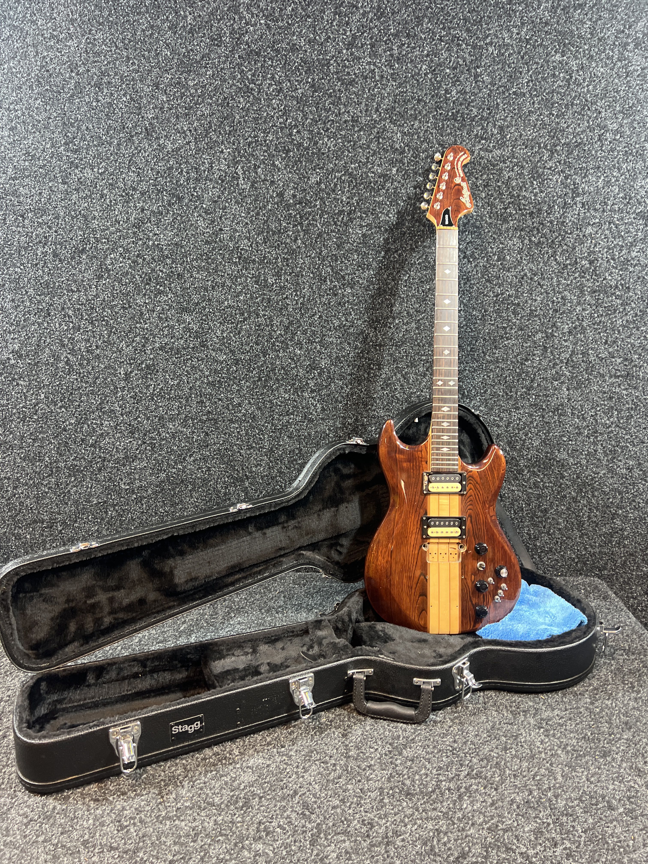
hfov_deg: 53.1
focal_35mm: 26
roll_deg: -1.4
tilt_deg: -14.7
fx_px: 649
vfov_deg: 67.3
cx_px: 324
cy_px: 432
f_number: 1.5
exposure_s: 1/50
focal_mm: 5.7
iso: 160
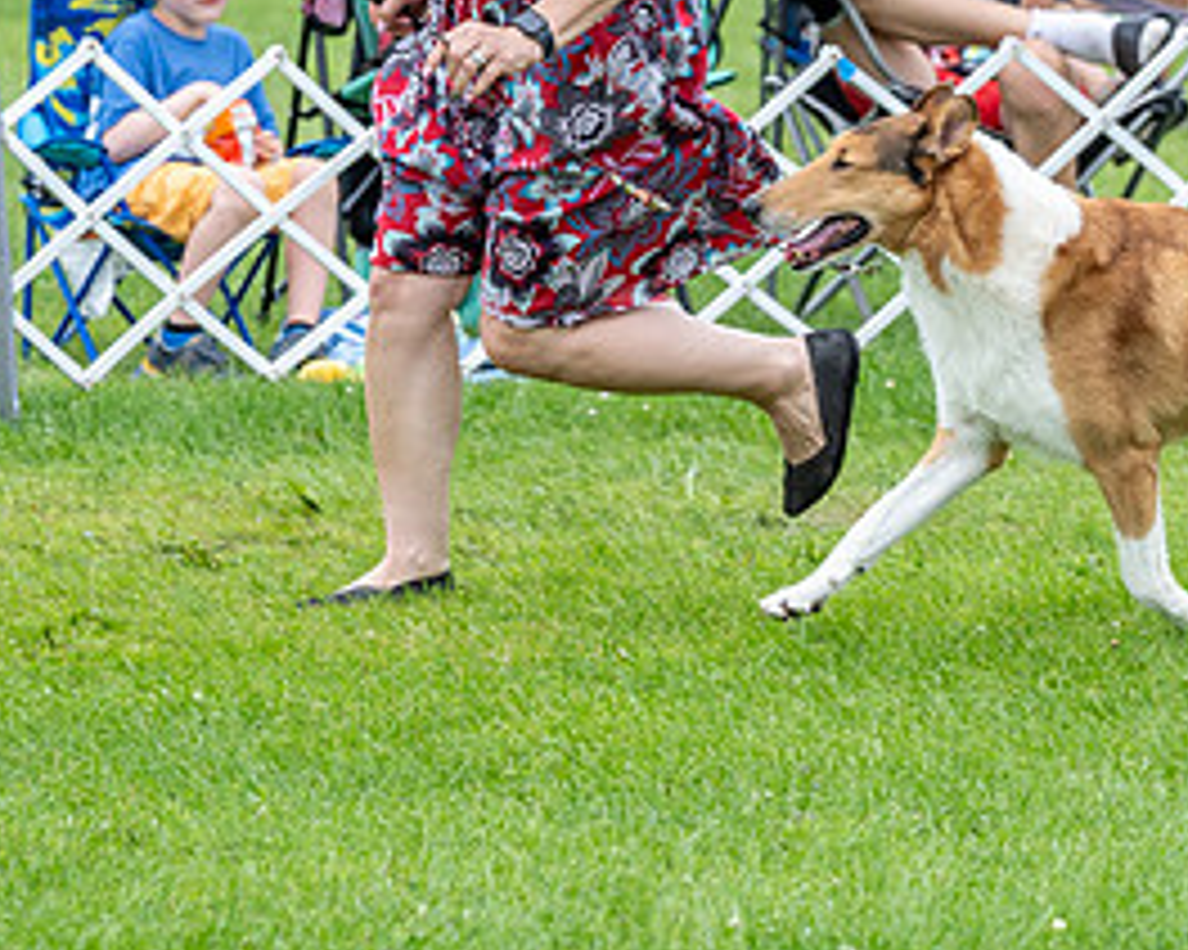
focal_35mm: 353
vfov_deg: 4.4
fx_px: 12407
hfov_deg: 5.5
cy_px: -5
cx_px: 938
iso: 400
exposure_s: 1/800
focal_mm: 147
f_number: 5
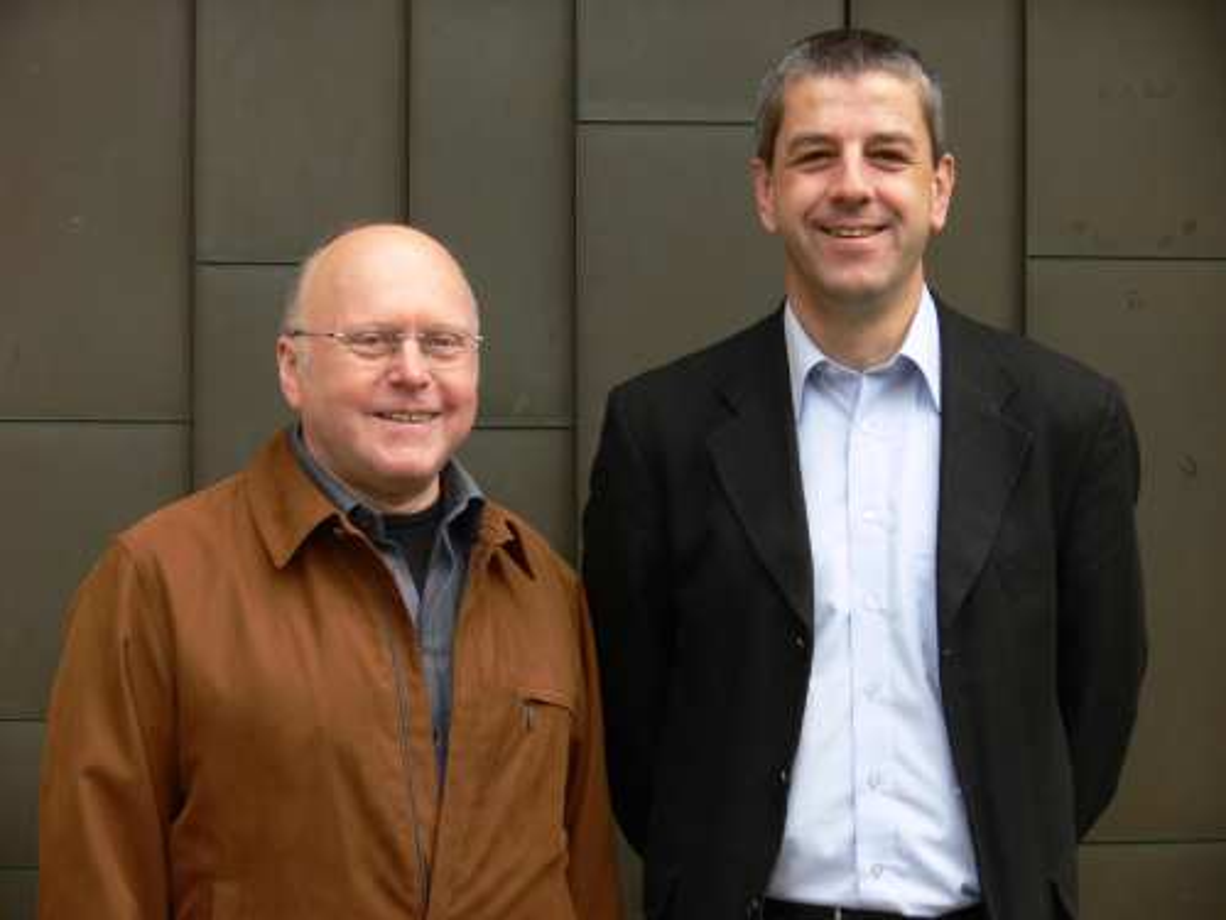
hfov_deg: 15.9
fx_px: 4392
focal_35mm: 124
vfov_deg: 12.0
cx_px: 613
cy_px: 460
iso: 80
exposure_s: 1/80
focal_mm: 26.3
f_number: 4
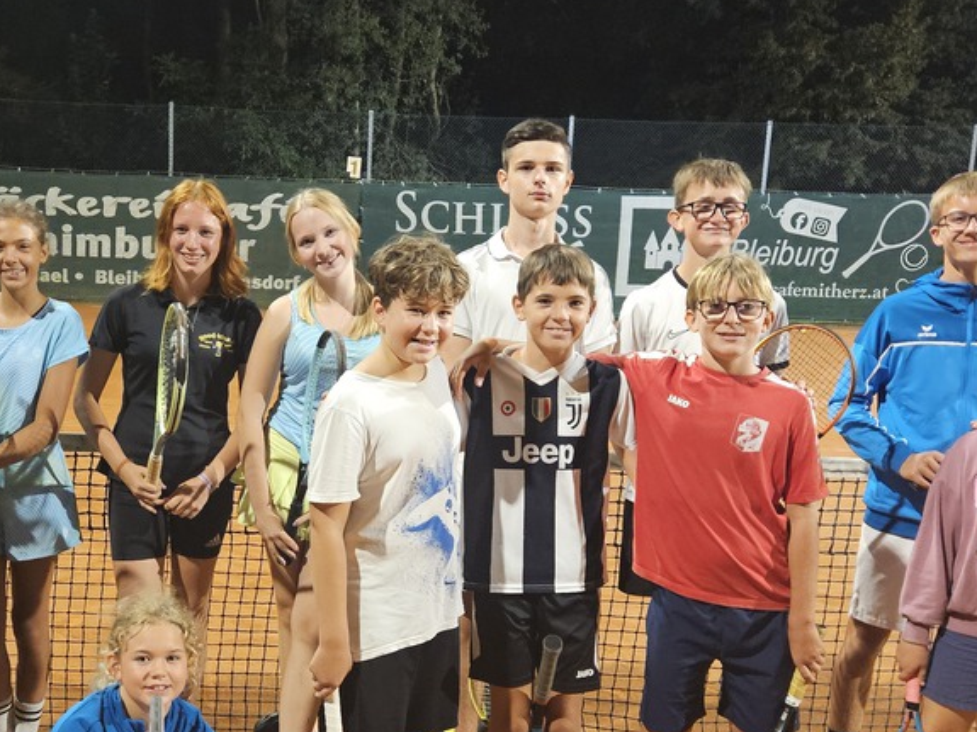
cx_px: 343
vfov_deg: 28.8
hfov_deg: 37.9
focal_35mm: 50
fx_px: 1411
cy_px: 504
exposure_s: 1/100
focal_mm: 5.4
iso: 800
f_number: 1.8
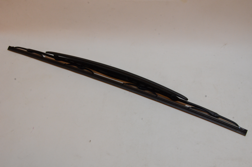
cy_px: 84
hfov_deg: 49.6
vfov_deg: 34.1
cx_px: 126
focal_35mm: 39
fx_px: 272
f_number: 20
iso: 1600
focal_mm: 26
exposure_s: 1/50
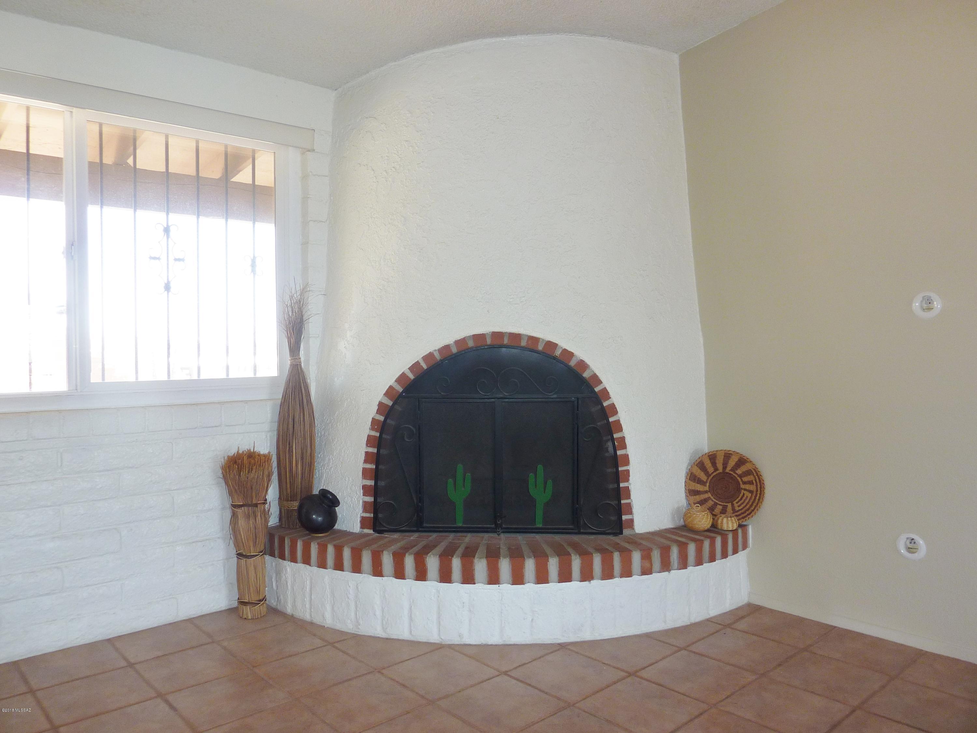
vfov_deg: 54.9
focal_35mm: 25
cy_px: 366
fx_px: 706
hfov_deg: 69.4
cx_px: 488
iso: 100
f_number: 3.3
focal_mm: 4.1
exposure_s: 1/30
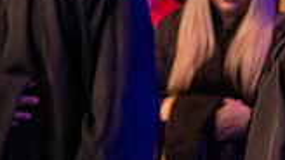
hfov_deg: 6.8
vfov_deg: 3.8
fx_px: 2379
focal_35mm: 315
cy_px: 60
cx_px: 433
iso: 3200
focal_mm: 85
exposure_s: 1/200
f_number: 4
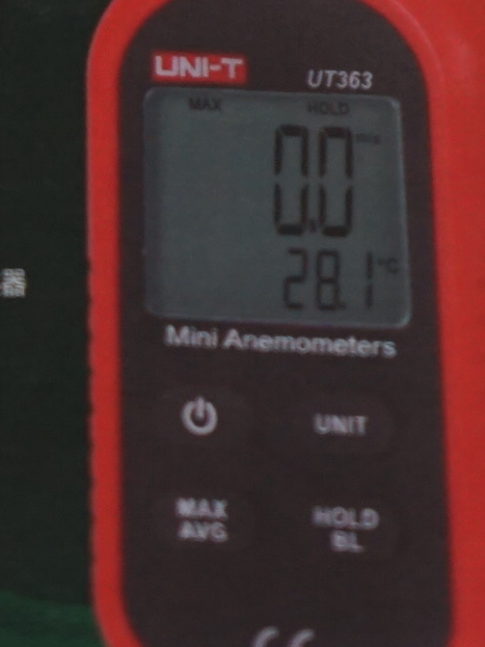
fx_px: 2953
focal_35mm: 158
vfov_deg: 12.2
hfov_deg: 9.4
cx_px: 174
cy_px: -144
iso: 1000
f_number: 4
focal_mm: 28
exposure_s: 1/60
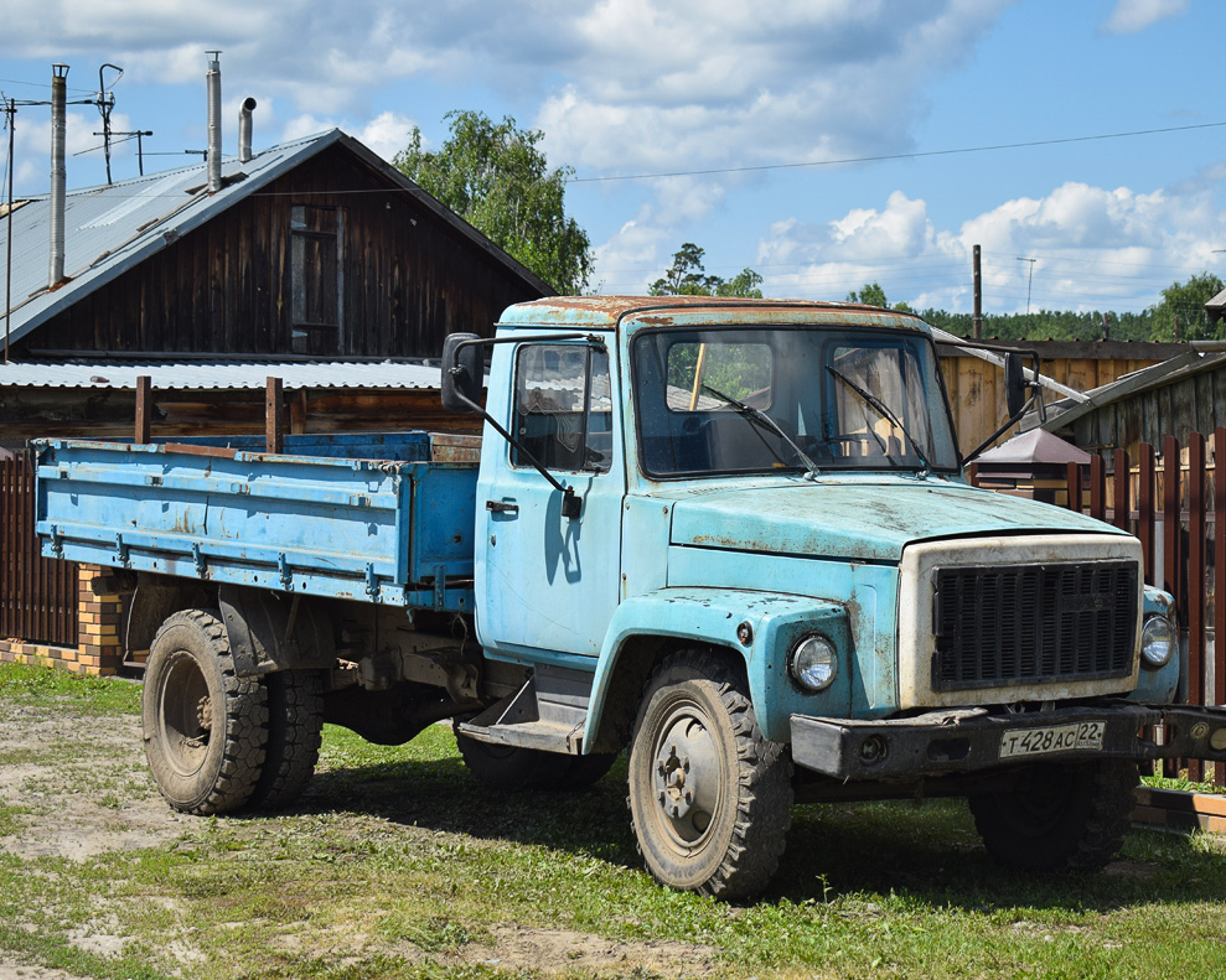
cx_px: 647
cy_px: 488
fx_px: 2975
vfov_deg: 18.7
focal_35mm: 82
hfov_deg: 23.3
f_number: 6.3
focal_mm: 48
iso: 200
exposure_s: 1/1000
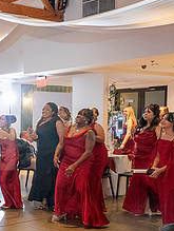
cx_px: -74
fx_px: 408
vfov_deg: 31.5
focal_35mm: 61
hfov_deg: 21.0
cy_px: 145
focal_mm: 24
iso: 3200
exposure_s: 1/200
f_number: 4
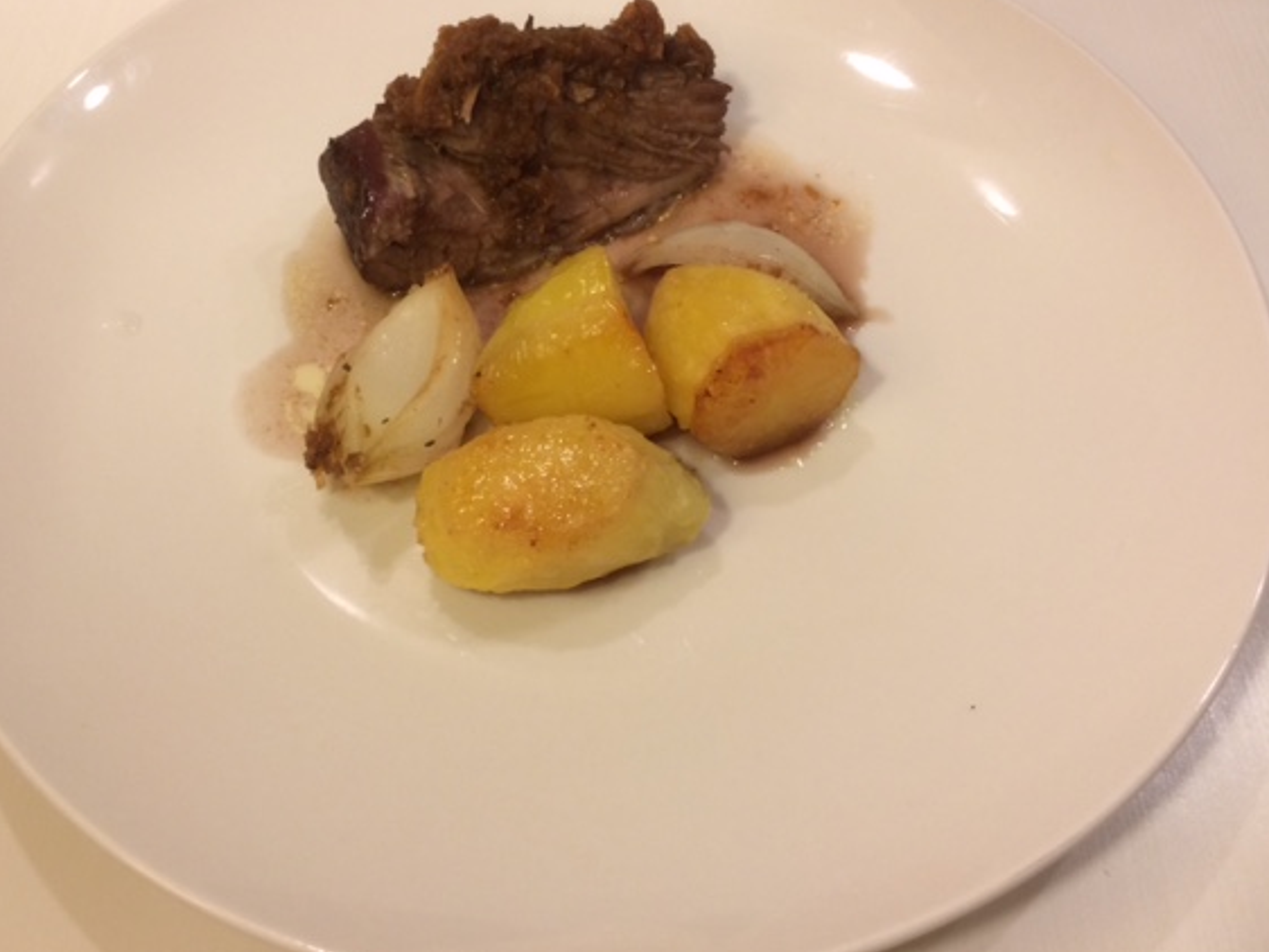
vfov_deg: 43.0
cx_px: 569
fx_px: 1210
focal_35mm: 33
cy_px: 444
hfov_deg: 55.2
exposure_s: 1/33
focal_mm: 4.15
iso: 64
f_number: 2.2
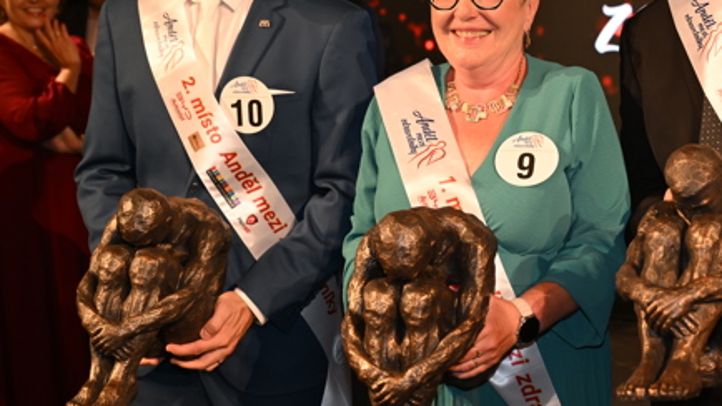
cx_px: 489
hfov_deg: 32.1
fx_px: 1244
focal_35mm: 65
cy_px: 140
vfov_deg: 18.5
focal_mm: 39
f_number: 4
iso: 1250
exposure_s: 1/250
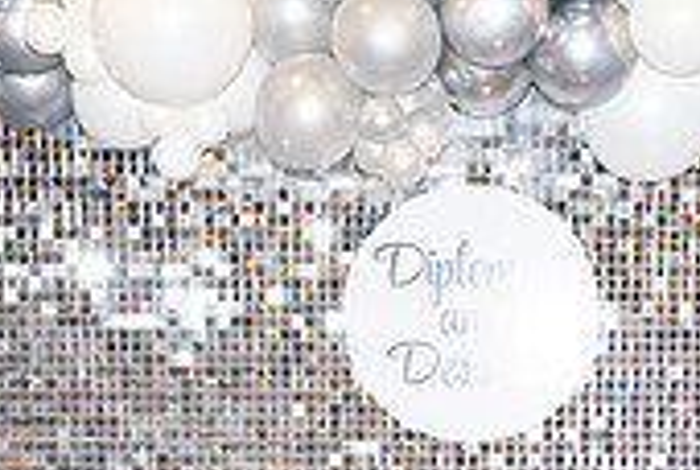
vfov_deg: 13.8
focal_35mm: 97
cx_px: 453
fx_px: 1889
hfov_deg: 20.9
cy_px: 530
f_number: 5.6
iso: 1000
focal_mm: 28.5
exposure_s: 1/80
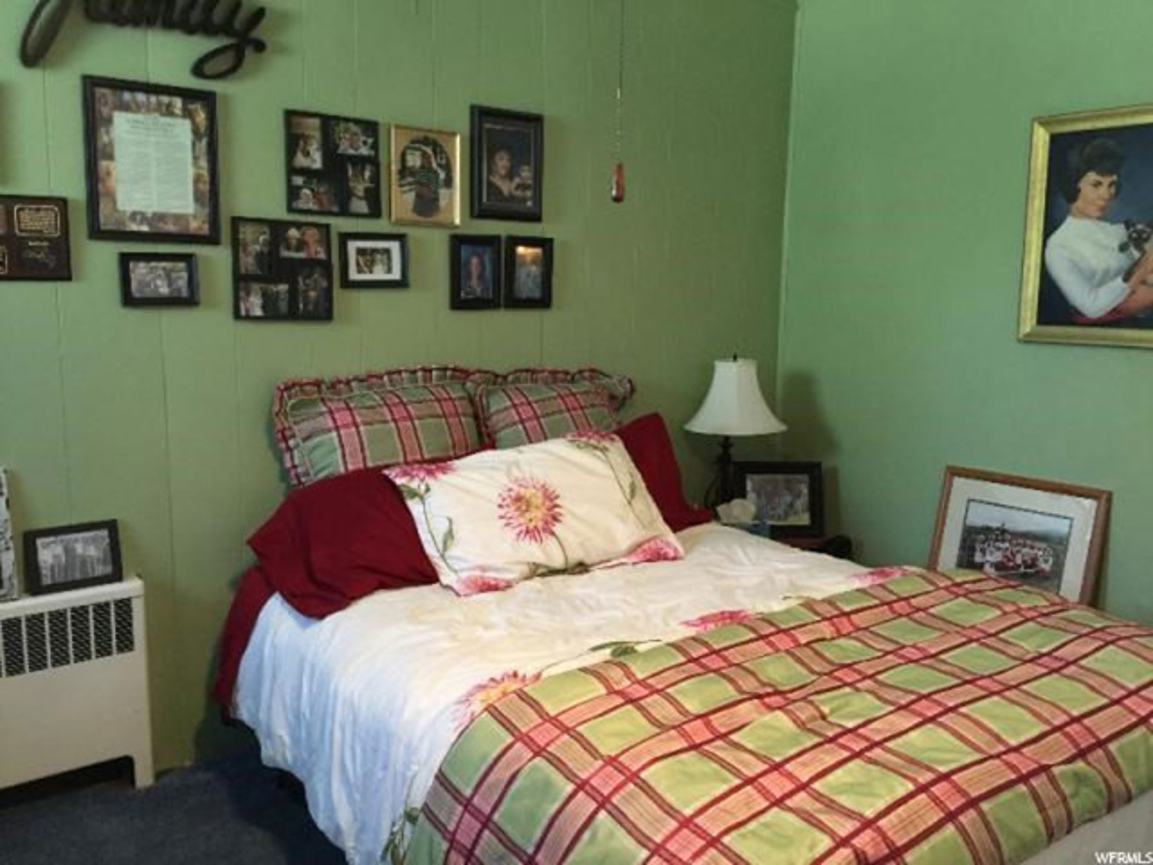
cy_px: 432
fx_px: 966
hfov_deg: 61.7
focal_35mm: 29
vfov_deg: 48.2
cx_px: 576
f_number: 2.2
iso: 100
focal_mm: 4.15
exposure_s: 1/10
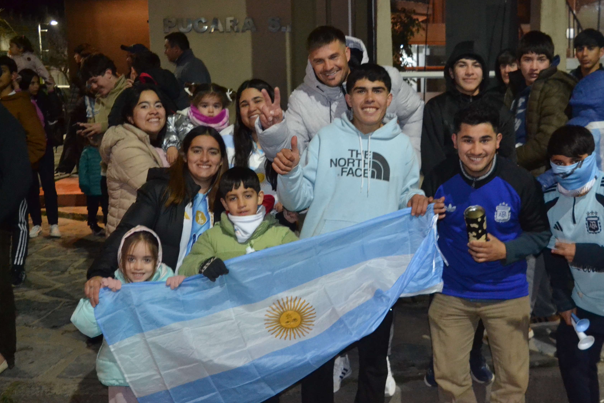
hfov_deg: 43.0
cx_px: 407
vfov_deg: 29.9
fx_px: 755
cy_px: 206
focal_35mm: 45
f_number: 3.8
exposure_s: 1/60
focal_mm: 22
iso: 2800
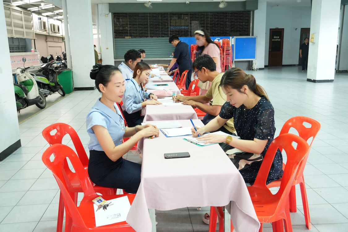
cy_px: 116
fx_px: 319
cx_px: 174
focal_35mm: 33
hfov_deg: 57.2
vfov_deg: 40.0
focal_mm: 22
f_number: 4.5
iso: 1600
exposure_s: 1/20
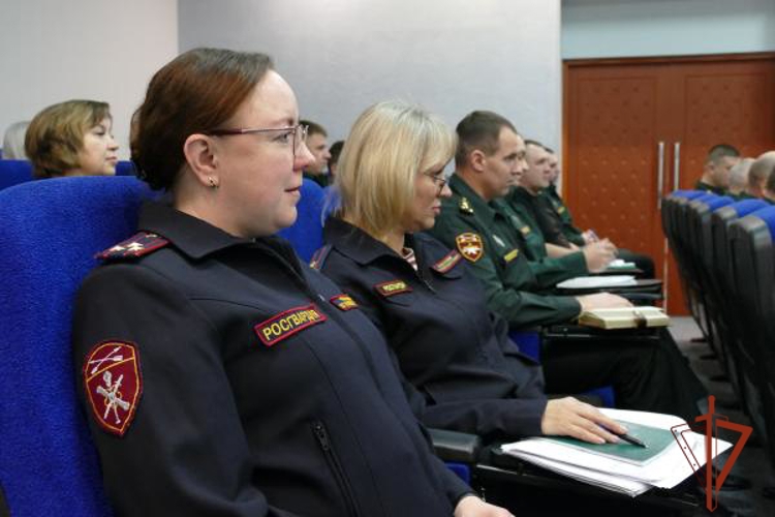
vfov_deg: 33.4
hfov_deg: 48.5
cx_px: 388
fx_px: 861
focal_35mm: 40
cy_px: 258
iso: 1600
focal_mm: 14.5
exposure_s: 1/25
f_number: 3.1
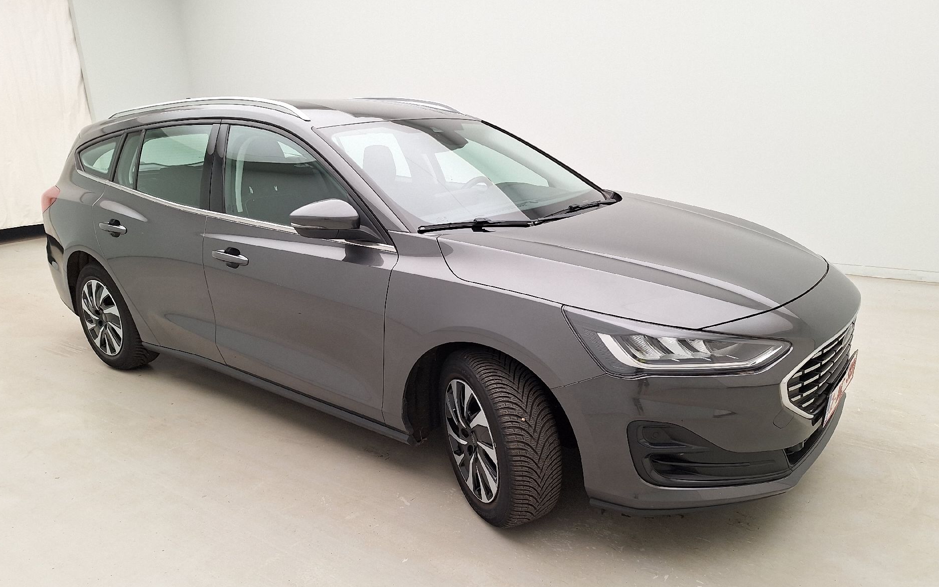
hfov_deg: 72.5
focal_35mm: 25
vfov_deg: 49.1
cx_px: 461
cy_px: 334
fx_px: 640
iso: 64
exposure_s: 1/100
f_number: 1.8
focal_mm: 5.54
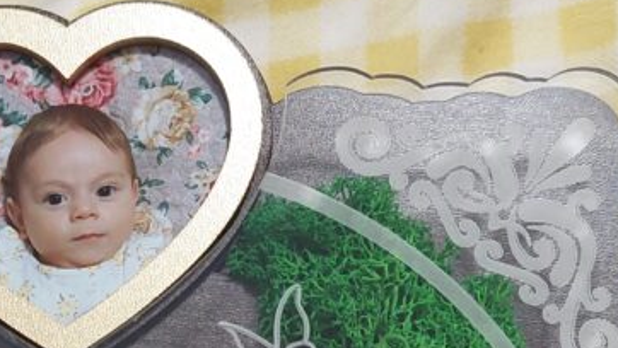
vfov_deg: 14.3
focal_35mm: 77
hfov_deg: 26.8
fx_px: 1262
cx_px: 89
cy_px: 575
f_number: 1.8
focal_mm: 5.23
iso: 500
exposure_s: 1/60
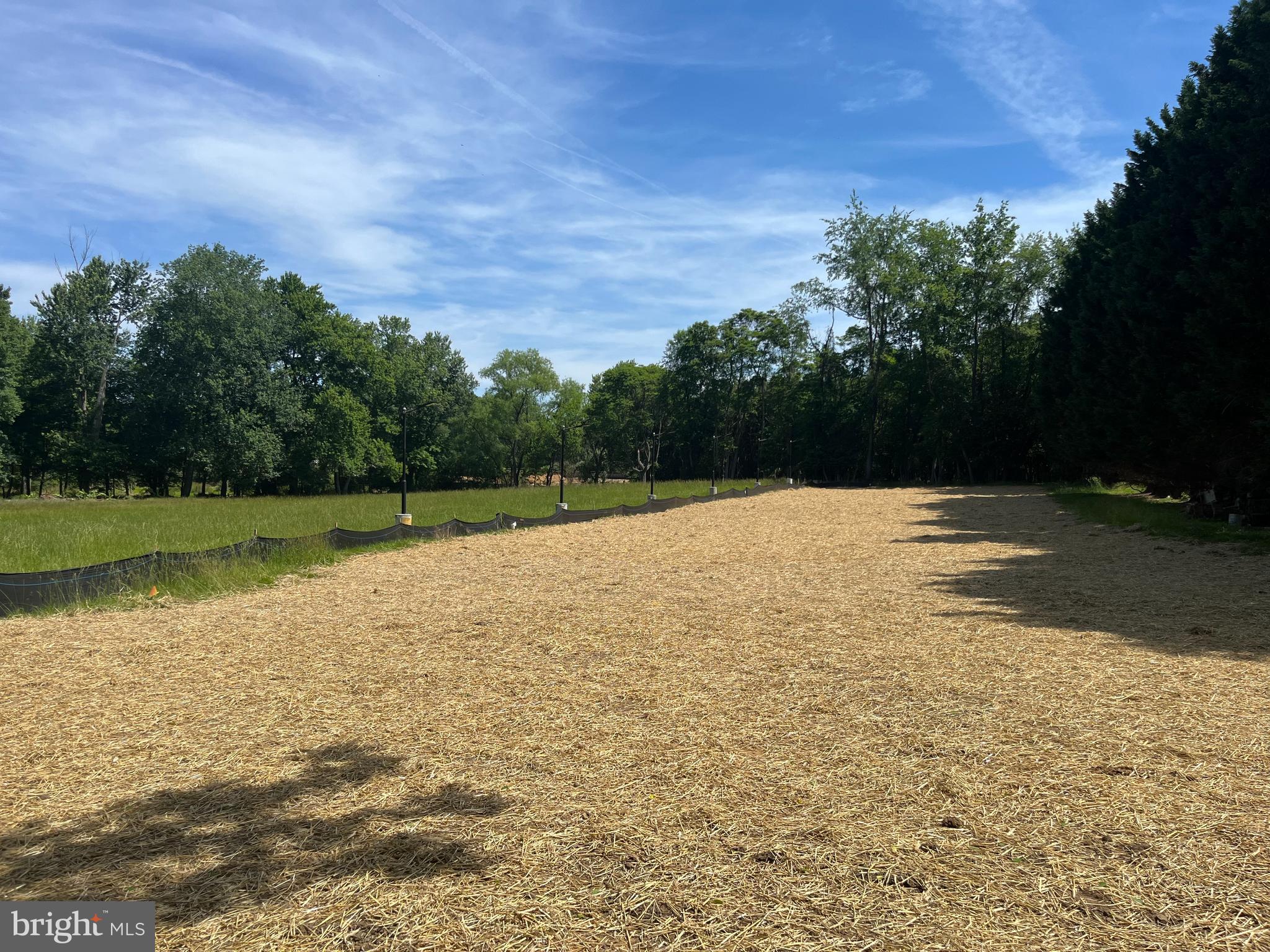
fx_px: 954
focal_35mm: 26
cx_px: 635
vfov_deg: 53.1
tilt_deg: +0.0
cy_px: 476
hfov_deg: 67.3
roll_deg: -0.7
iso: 50
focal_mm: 5.1
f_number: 1.6
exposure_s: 1/4149
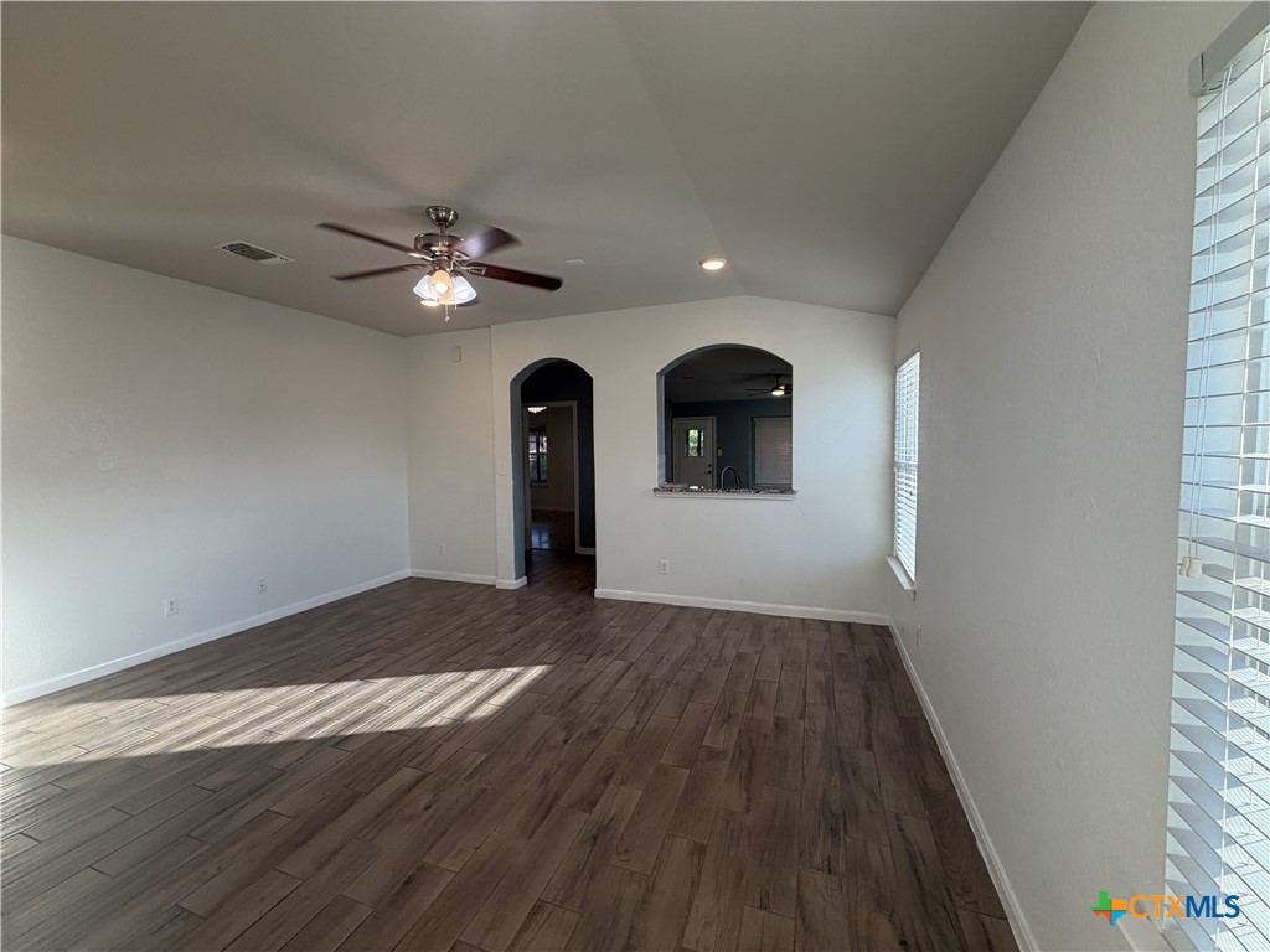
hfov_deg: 102.1
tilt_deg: -3.2
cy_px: 476
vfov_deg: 85.7
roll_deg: +0.4
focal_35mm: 14
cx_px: 635
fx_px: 514
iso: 64
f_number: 2.2
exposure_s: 1/120
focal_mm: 2.22
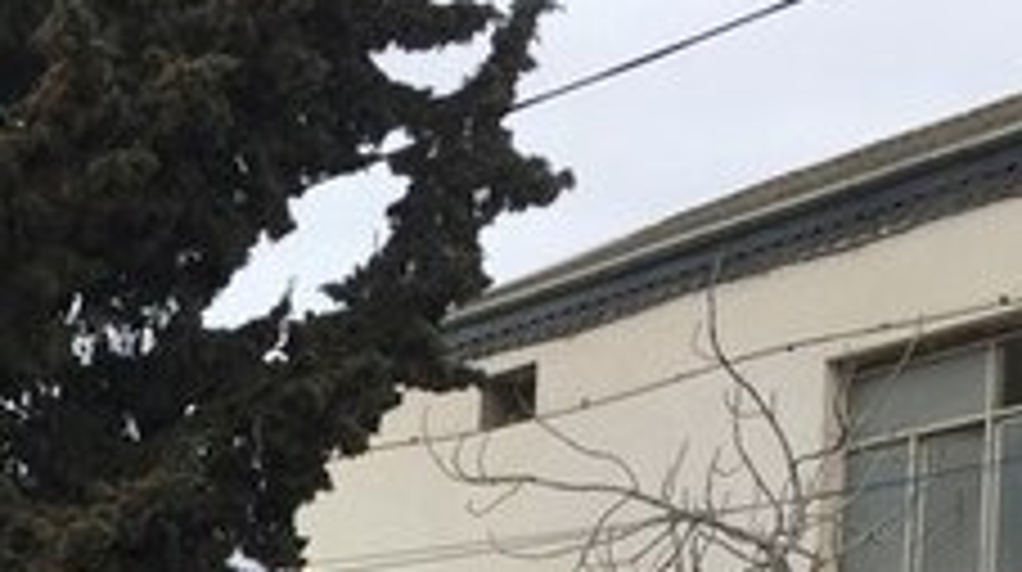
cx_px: -32
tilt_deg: -2.3
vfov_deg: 11.9
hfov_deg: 22.2
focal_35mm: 92
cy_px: 1097
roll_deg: -0.7
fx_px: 2490
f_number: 2.2
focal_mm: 4.15
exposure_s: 1/964
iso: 32
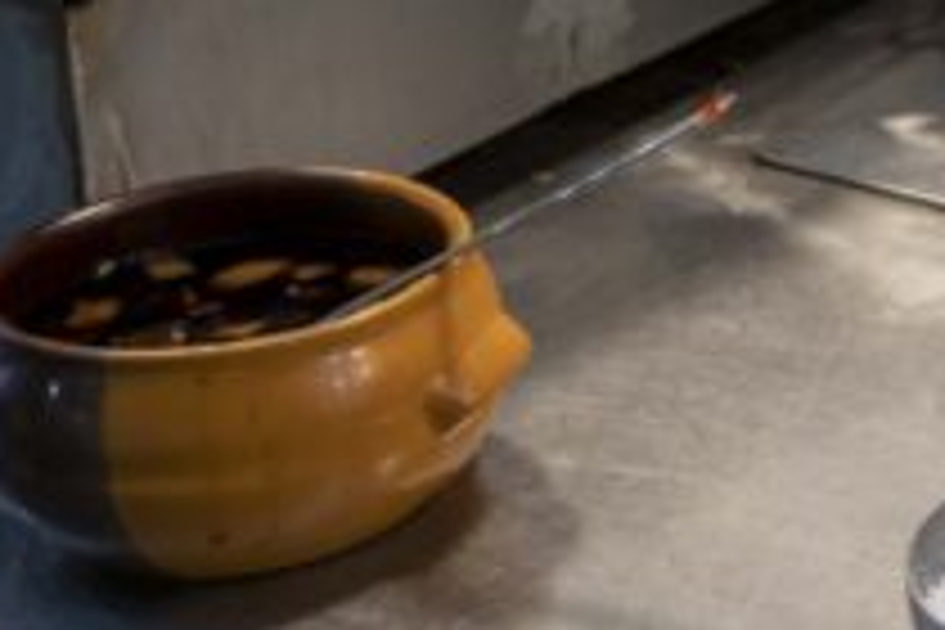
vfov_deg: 7.1
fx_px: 4987
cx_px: 2259
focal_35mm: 190
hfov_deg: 9.6
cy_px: -416
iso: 1000
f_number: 5
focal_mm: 39
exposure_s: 1/160
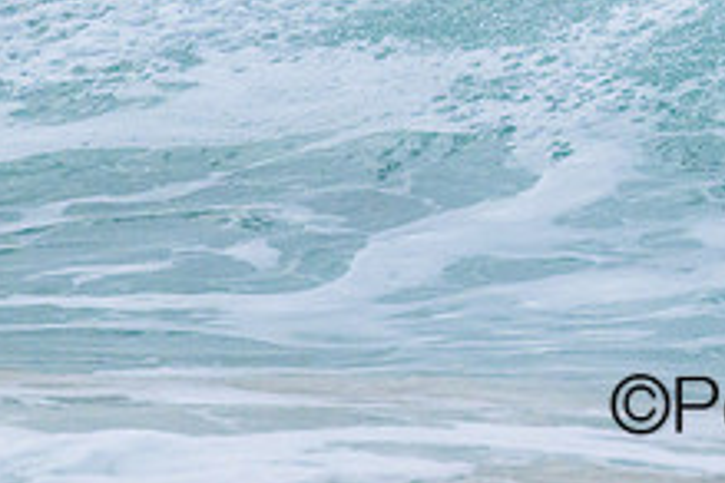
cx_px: 1003
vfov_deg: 0.5
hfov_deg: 0.8
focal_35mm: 2533
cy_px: -224
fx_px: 51008
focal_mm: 800
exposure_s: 1/2000
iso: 2200
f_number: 11
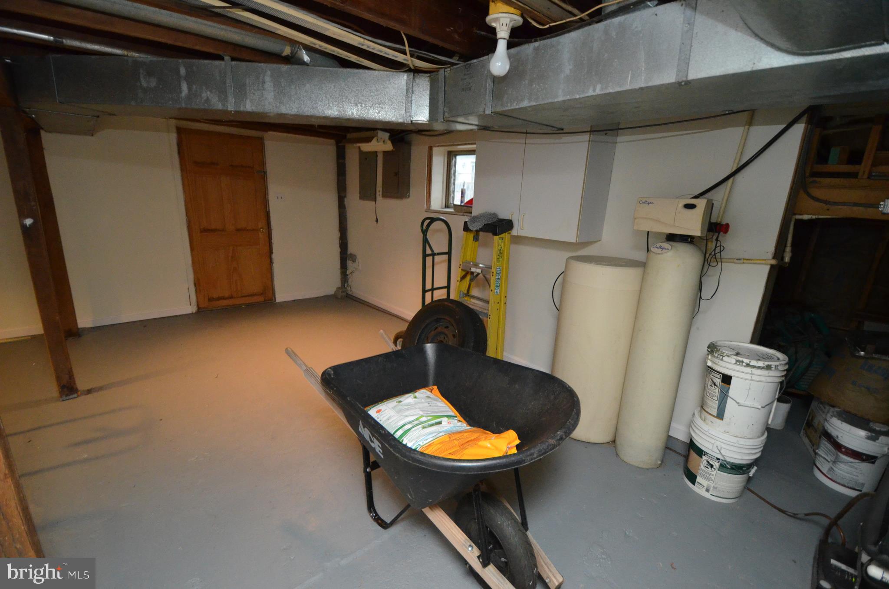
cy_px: 294
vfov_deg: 77.1
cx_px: 444
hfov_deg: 100.5
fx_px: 370
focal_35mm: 15
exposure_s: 1/60
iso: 3200
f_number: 4
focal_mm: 10
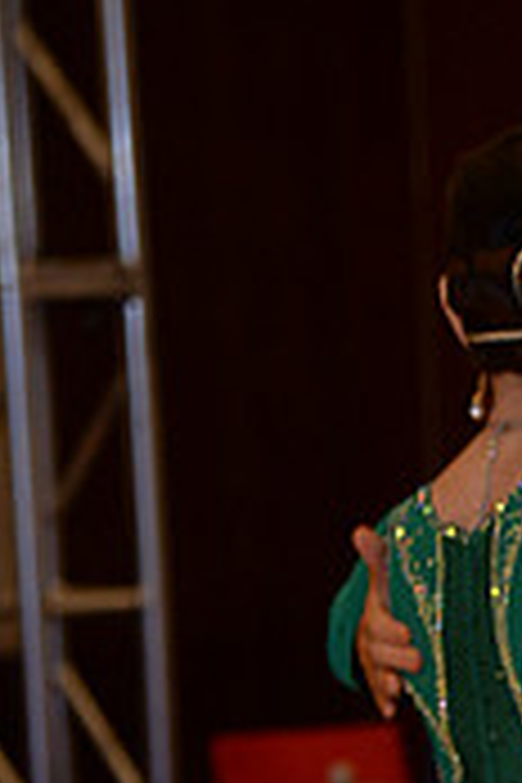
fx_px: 8699
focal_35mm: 400
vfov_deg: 5.1
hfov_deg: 3.4
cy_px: 1156
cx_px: 794
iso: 2500
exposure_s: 1/250
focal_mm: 120
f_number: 4
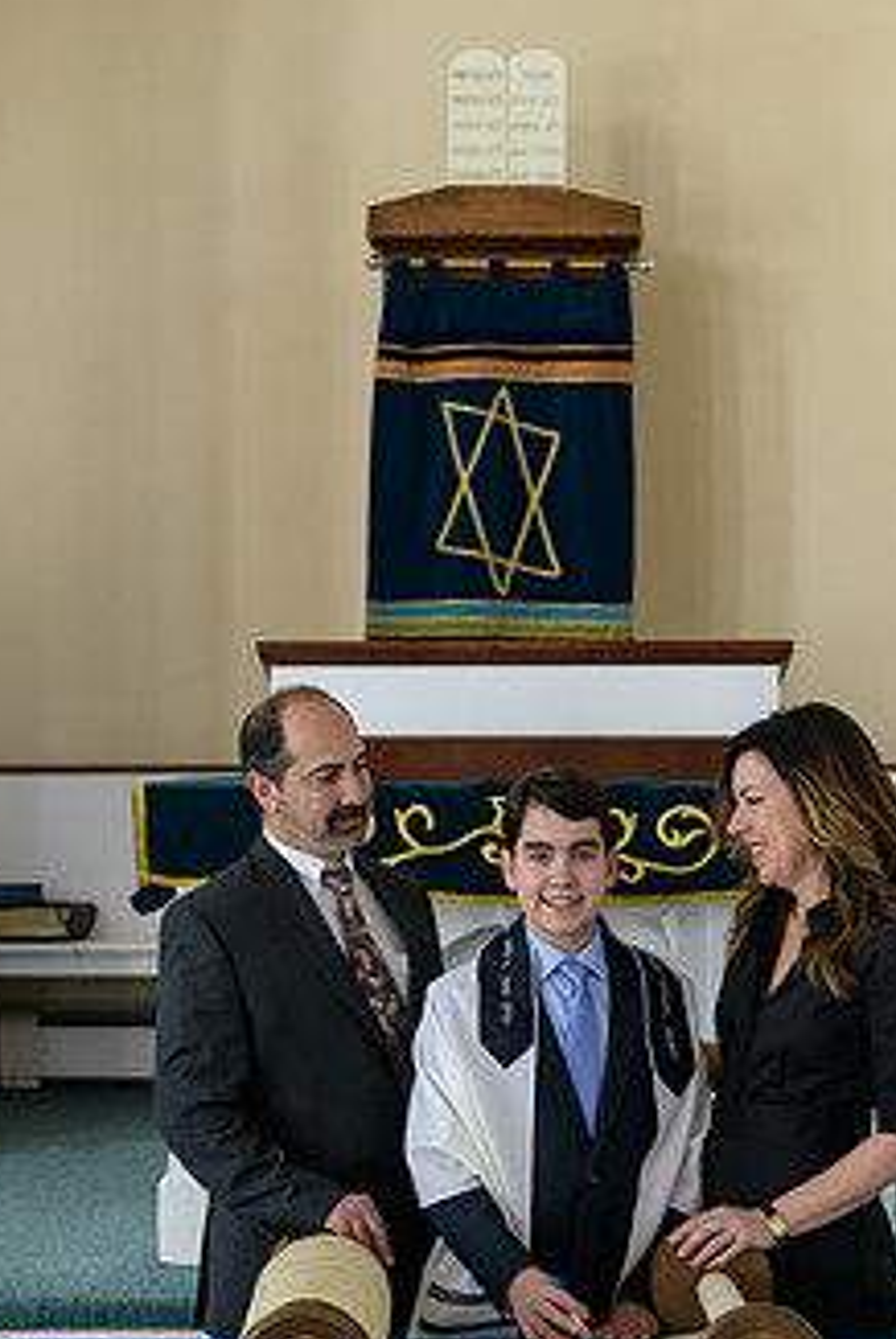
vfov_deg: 25.3
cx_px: 485
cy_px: 760
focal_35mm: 80
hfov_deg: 17.1
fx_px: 2980
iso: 400
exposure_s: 1/125
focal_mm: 58
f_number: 3.2
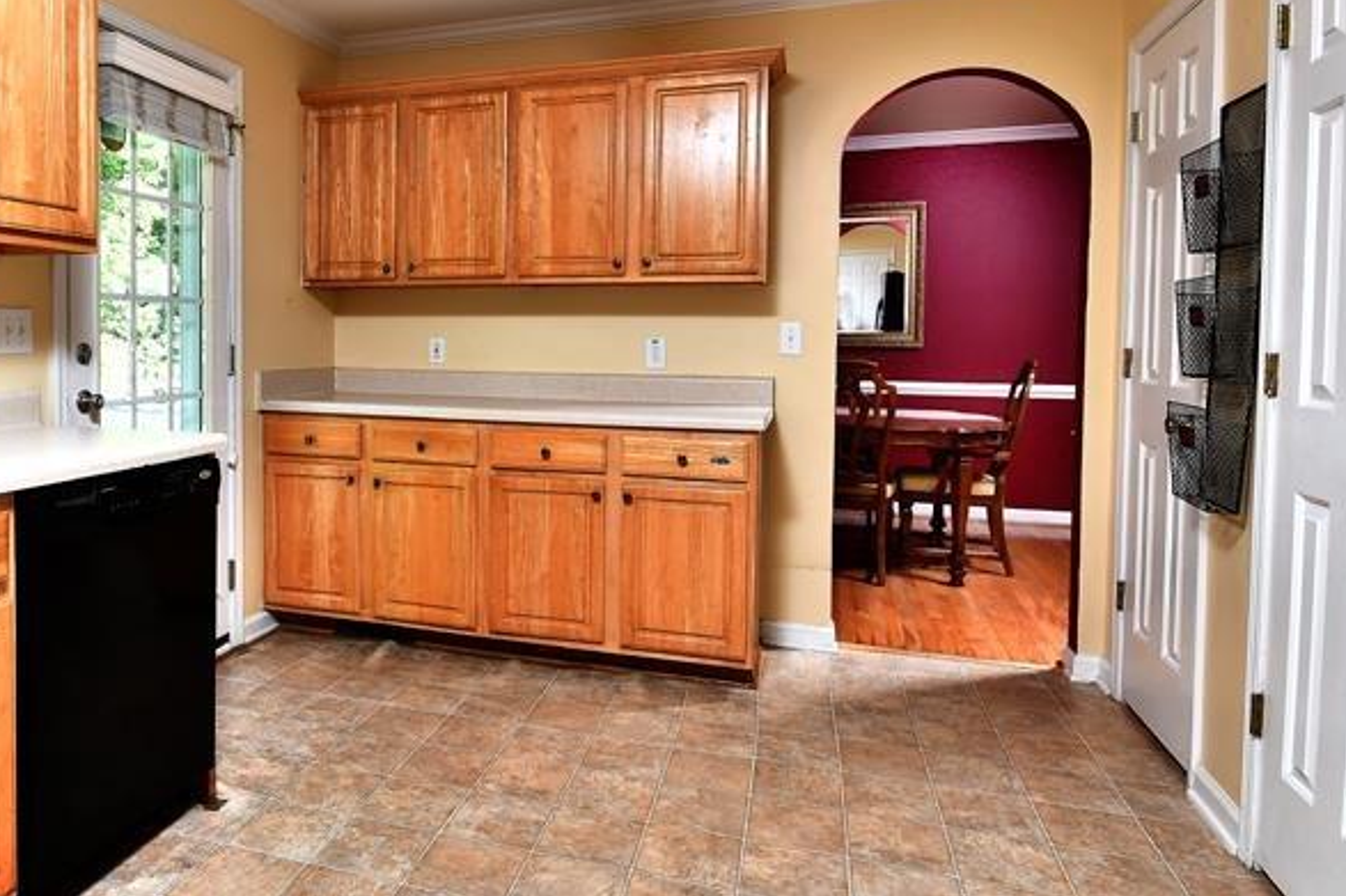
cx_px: 452
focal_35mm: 23
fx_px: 860
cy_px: 376
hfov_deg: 73.9
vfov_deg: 54.8
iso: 500
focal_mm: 10
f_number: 8
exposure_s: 1/20
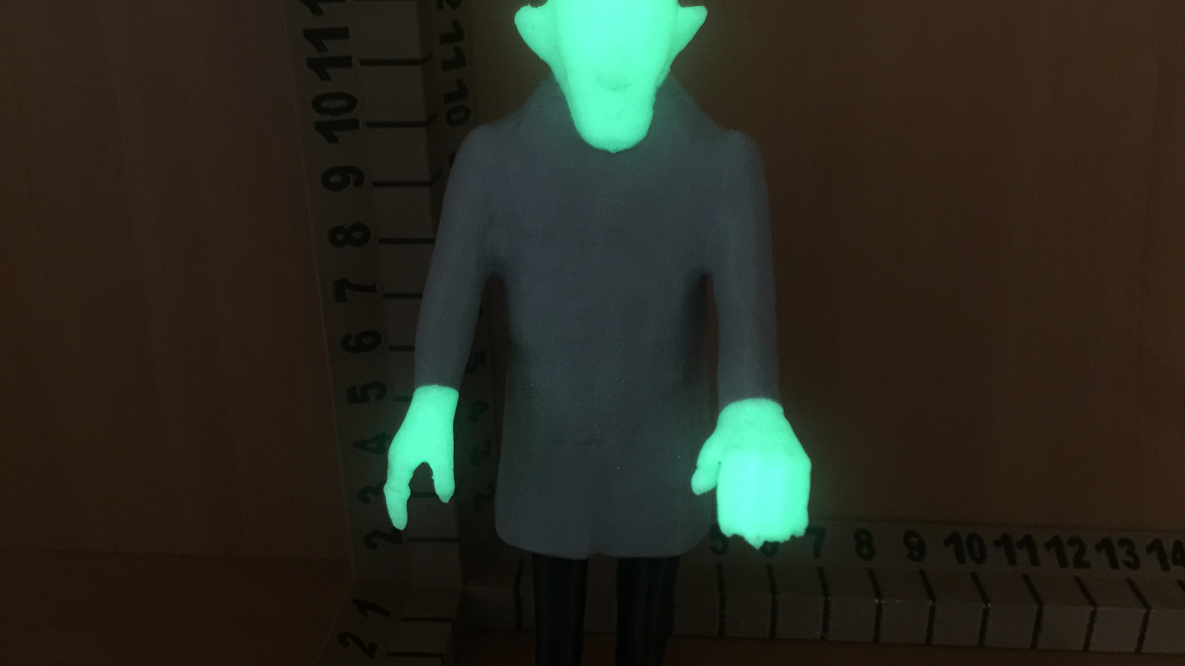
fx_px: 1005
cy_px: 333
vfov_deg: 36.7
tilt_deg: -23.4
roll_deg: -0.1
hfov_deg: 61.0
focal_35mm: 32
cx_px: 597
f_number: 2.2
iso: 200
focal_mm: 4.15
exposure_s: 1/4
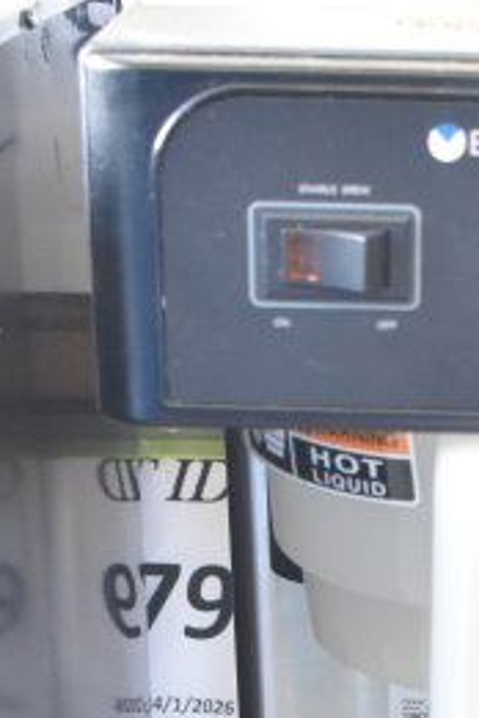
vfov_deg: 15.6
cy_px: 1077
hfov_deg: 11.2
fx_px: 2410
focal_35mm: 121
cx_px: 501
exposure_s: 1/40
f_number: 3.8
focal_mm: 23
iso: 1400
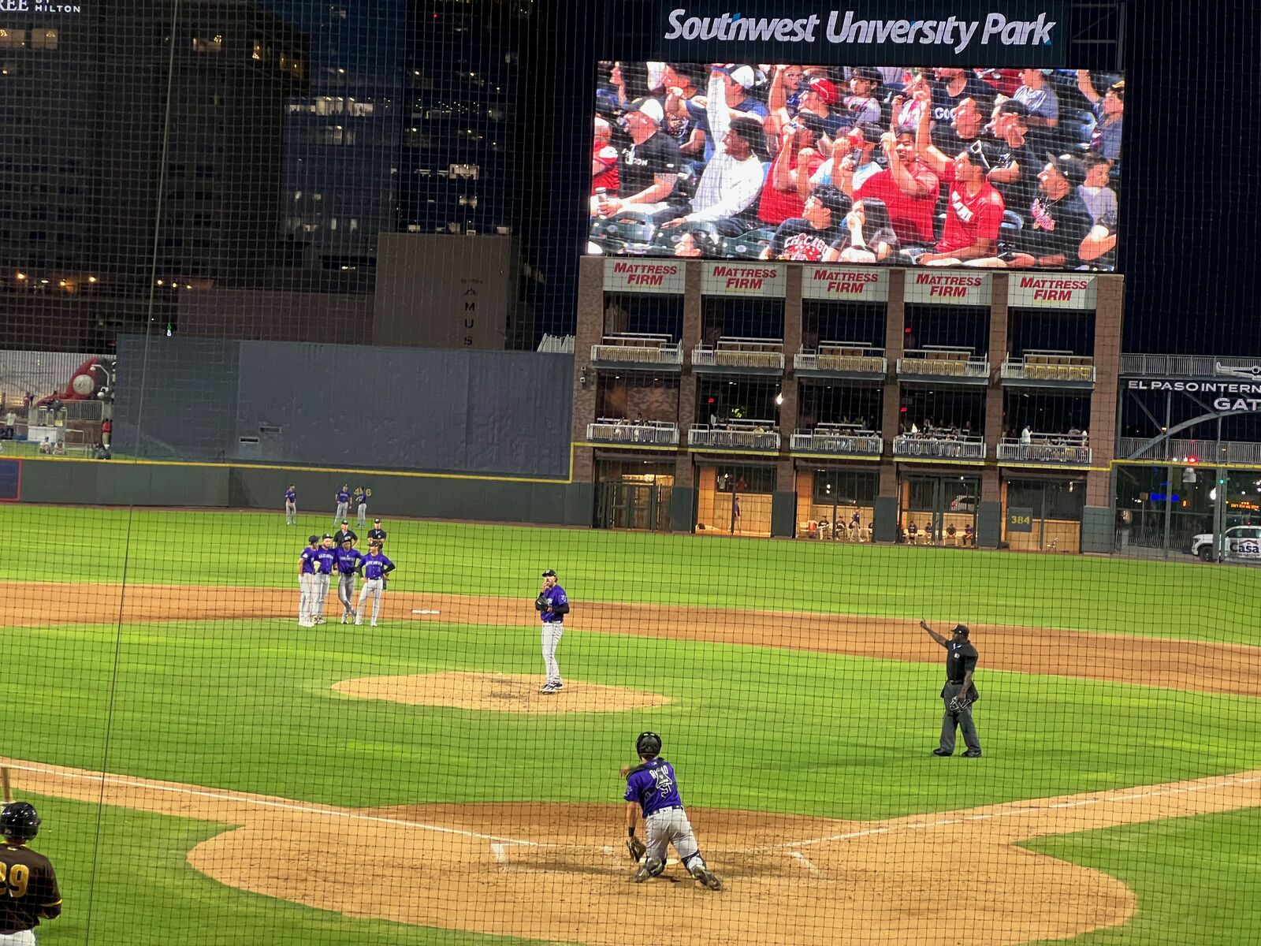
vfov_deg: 19.1
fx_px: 2805
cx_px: 630
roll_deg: -2.7
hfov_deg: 25.3
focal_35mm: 77
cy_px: 473
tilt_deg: +0.9
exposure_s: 1/60
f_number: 2.8
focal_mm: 9
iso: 250
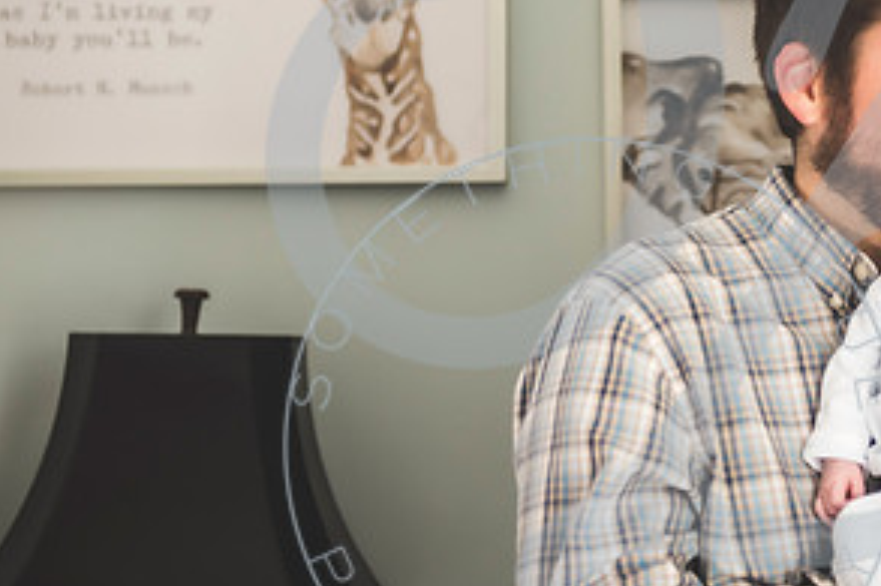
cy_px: 194
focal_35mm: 115
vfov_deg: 11.9
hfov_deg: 17.6
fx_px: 2813
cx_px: 747
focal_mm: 56
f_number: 2.8
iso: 200
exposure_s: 1/125
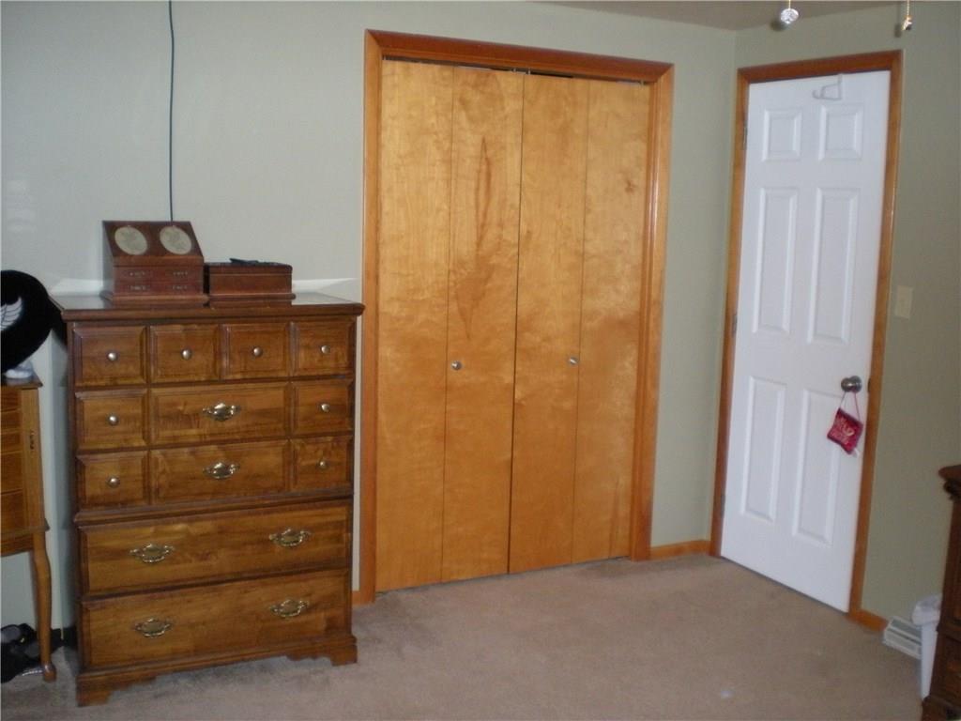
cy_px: 360
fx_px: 1055
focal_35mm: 38
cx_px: 480
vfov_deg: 37.7
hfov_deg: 49.0
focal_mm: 6.3
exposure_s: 1/60
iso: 398
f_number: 3.1
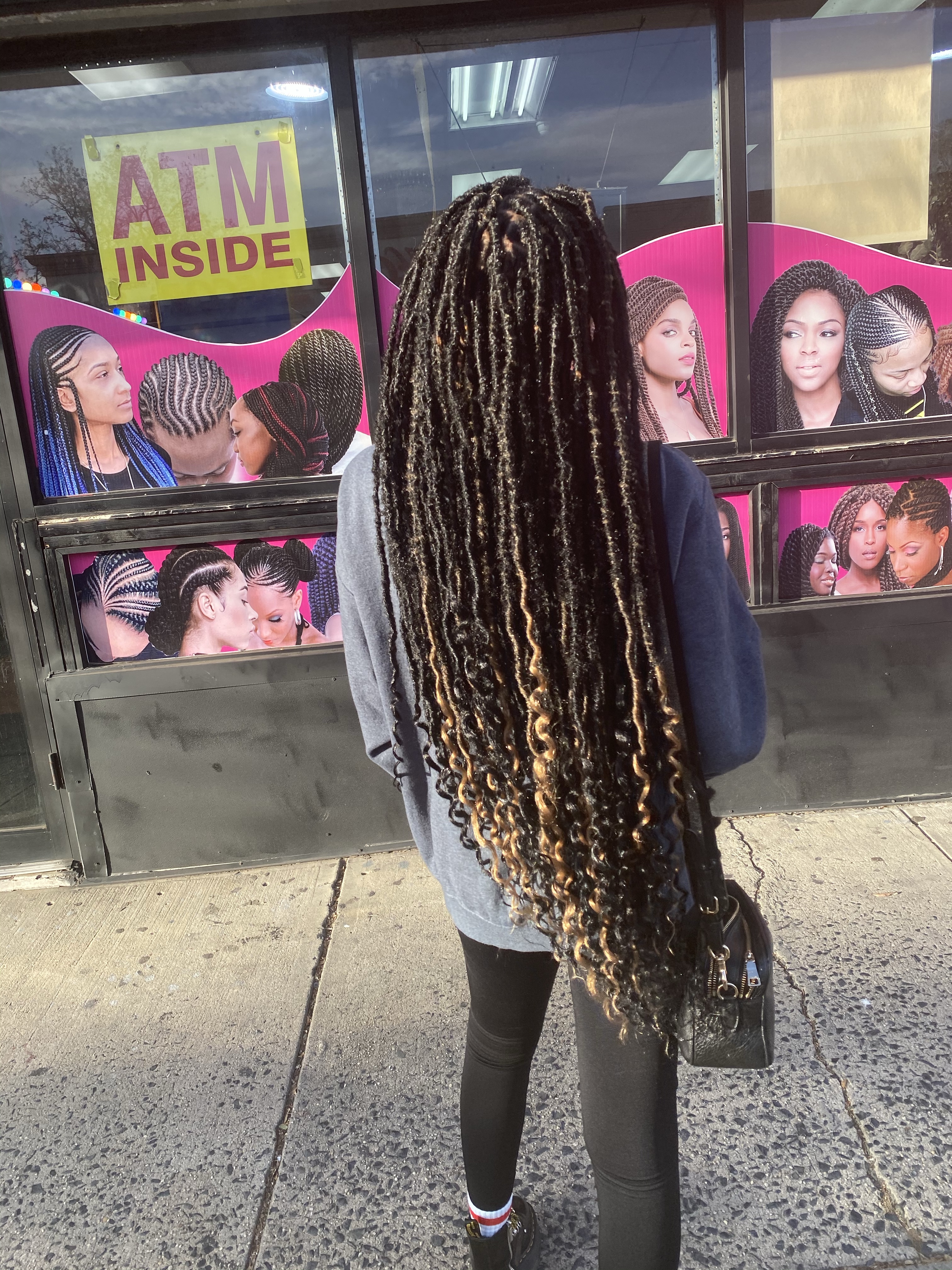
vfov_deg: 67.3
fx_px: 953
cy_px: 635
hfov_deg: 53.1
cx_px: 476
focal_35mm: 26
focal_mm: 4.25
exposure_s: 1/498
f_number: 1.8
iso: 32
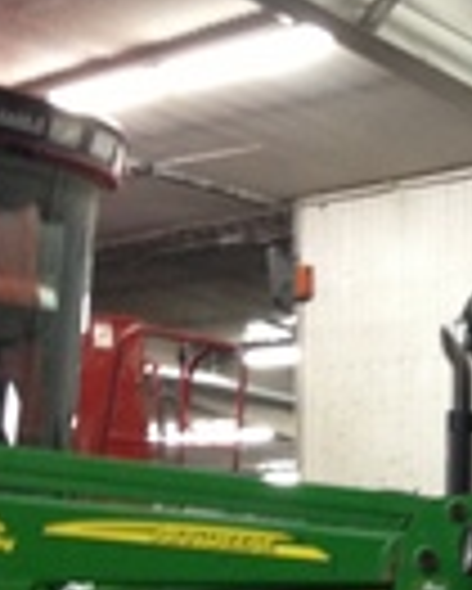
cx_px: 517
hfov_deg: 14.2
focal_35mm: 106
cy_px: 640
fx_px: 1849
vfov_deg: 17.5
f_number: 2.4
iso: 160
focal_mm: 4.28
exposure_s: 1/20
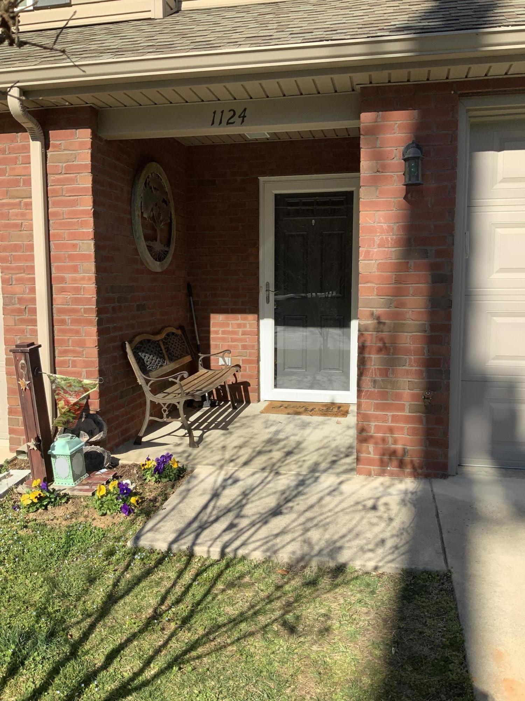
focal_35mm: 29
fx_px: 586
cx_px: 262
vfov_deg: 61.7
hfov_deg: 48.2
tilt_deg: -6.2
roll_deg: -0.5
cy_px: 350
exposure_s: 1/1279
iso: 16
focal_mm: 3
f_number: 1.8
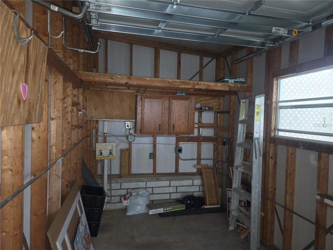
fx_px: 221
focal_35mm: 23
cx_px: 166
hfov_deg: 73.9
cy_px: 125
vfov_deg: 58.9
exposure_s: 1/17.2
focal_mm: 5.4
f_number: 1.8
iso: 160
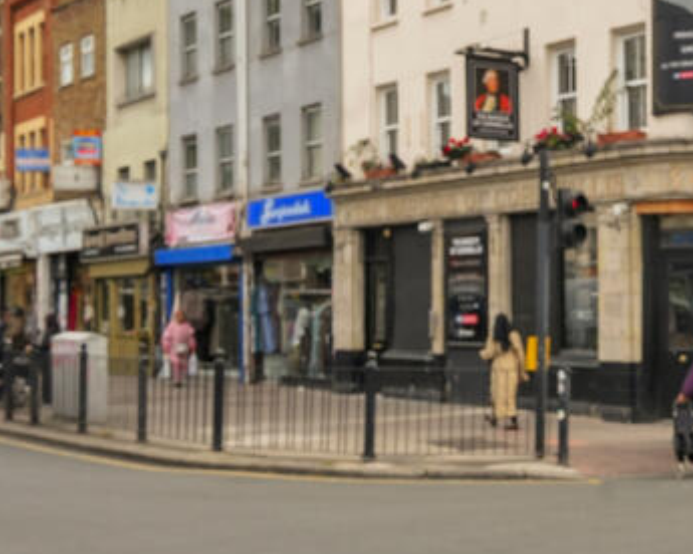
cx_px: 717
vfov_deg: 23.0
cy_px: 17
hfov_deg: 27.6
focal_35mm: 64
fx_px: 1313
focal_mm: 23
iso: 640
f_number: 8
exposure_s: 1/350
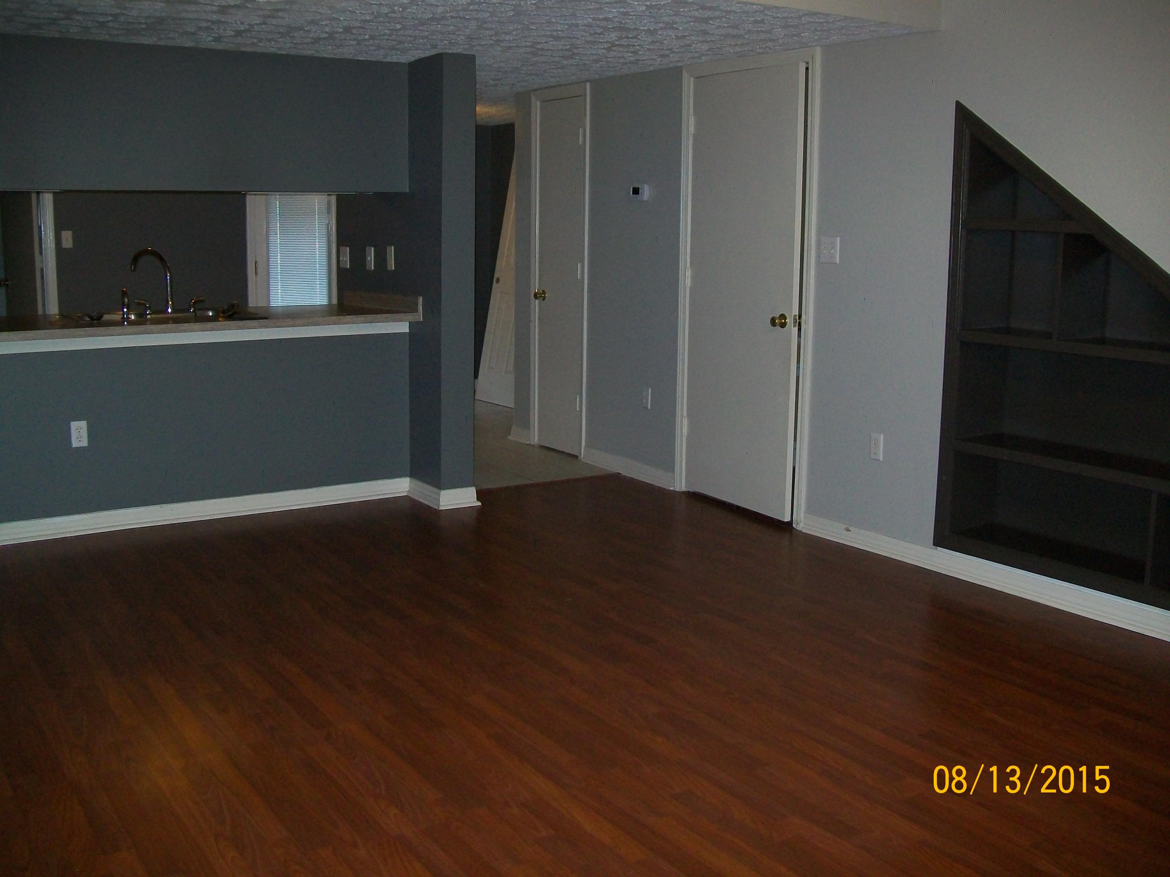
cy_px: 438
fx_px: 1149
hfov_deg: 54.0
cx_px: 585
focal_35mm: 34
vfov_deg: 41.8
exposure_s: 1/60
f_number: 2.7
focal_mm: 6.1
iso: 160
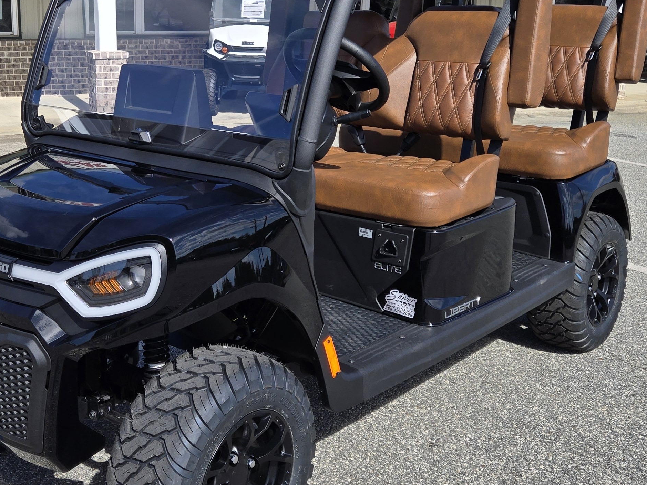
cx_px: 263
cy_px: 198
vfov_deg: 29.6
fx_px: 916
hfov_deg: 38.8
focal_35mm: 49
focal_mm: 5.4
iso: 25
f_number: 1.8
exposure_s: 1/1780
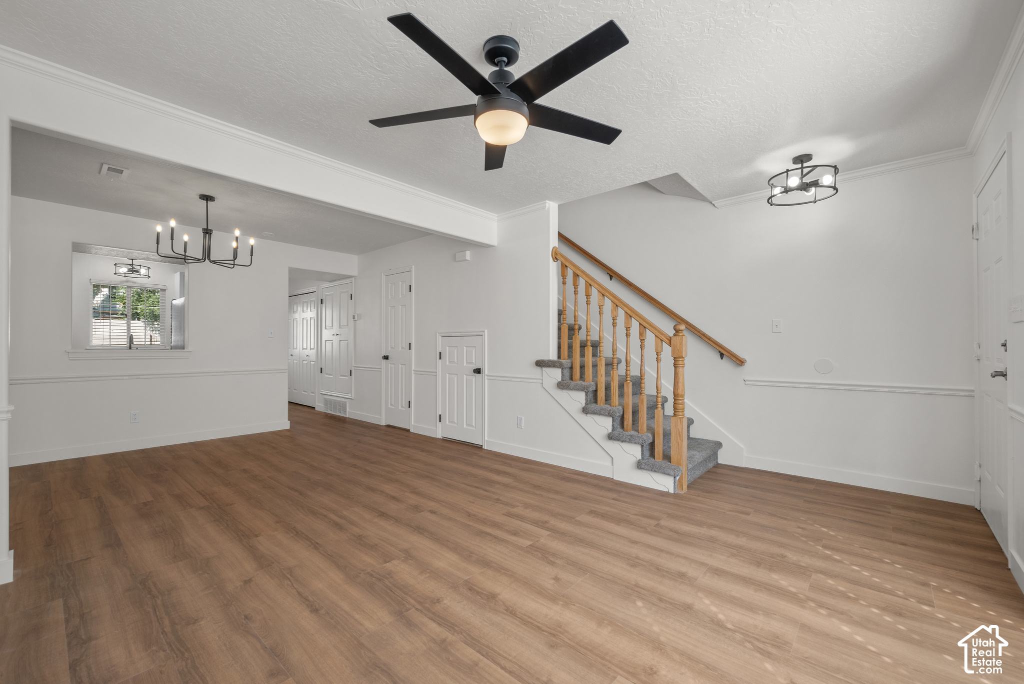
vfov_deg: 77.4
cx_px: 512
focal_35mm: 15
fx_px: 427
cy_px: 342
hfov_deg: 100.4
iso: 500
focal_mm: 15
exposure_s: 1/5
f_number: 8
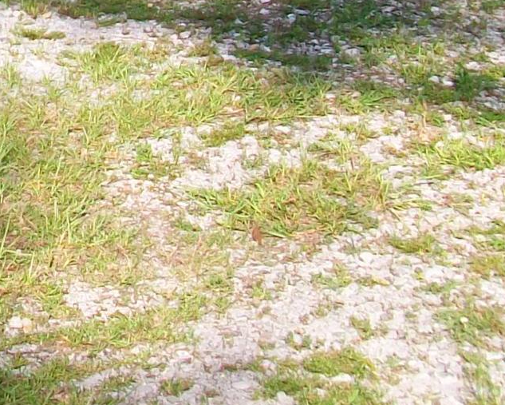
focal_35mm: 148
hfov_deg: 12.6
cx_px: -172
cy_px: -411
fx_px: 2213
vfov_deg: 9.7
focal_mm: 5.7
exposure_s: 1/500
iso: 64
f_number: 2.8
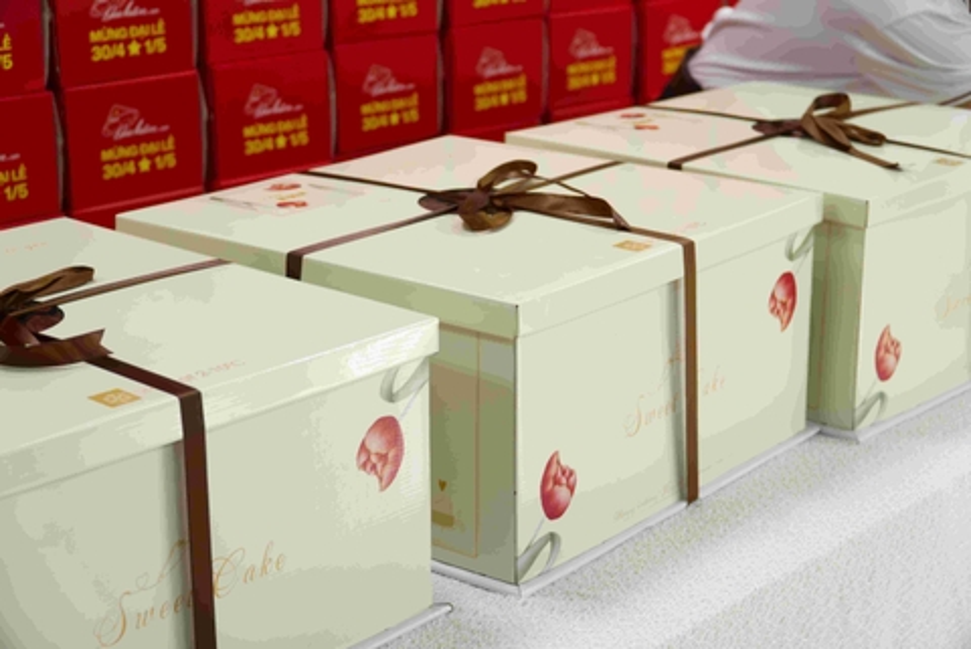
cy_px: 324
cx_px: 486
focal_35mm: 60
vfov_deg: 22.7
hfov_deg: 33.4
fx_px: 1620
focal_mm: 40
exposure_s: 1/125
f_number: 4
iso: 320
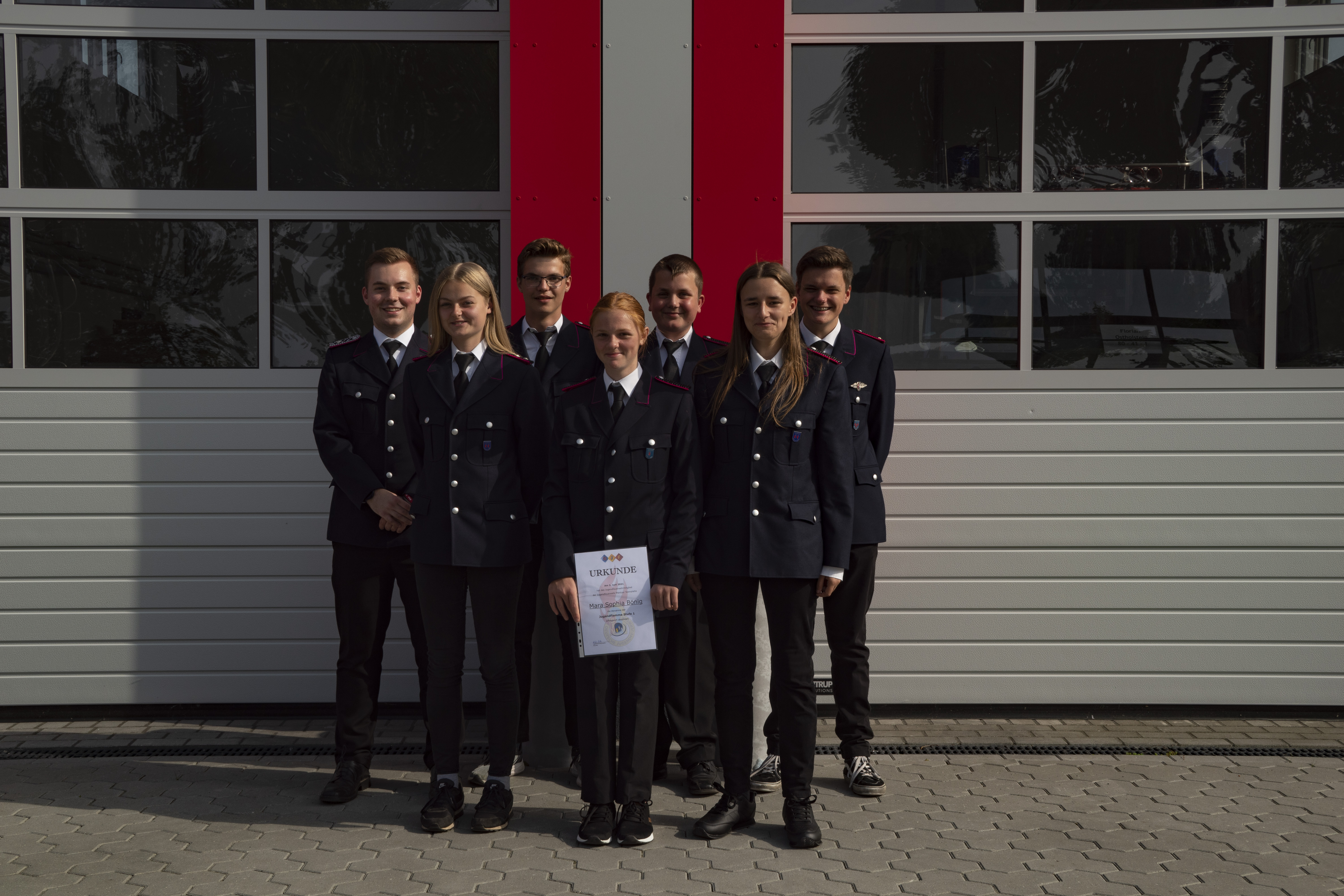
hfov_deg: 43.6
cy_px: 448
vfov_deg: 29.9
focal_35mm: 45
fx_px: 1680
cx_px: 672
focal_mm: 30
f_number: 10
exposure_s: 1/250
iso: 100
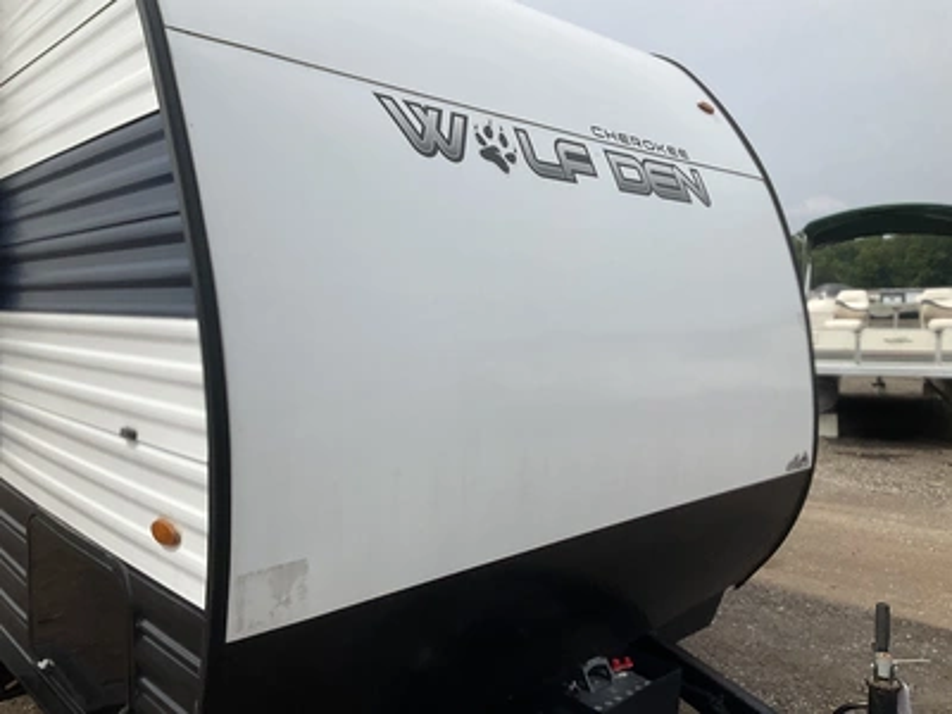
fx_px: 798
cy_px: 357
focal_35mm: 29
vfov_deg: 48.2
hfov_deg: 61.7
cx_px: 476
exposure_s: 1/2801
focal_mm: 3
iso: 25
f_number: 1.8
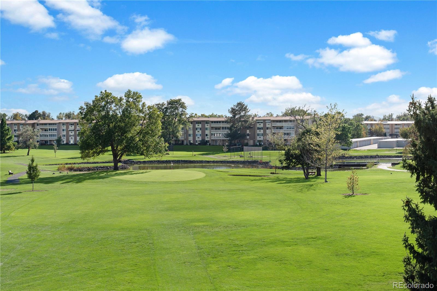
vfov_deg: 25.5
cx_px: 218
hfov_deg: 37.5
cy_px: 146
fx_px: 643
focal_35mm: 53
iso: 125
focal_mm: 53
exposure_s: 1/400
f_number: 8
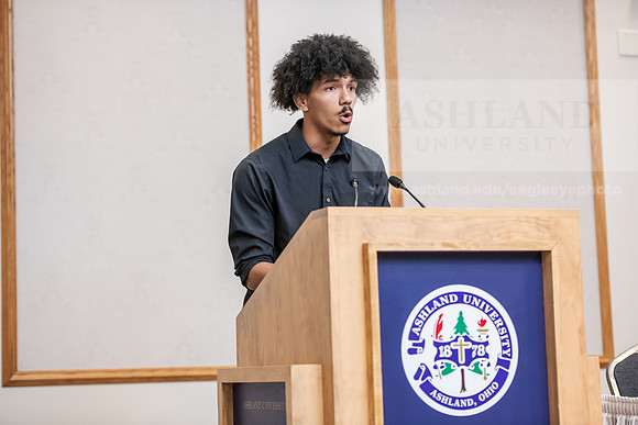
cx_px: 319
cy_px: 212
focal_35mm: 86
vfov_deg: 15.9
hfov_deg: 23.6
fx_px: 1524
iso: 2500
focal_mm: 86
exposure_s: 1/200
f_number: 3.2
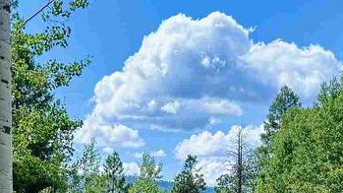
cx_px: 137
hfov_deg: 22.2
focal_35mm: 96
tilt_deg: -6.0
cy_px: 341
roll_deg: -1.5
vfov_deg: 11.7
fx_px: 873
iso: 100
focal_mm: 6.76
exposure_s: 1/2110
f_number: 1.78
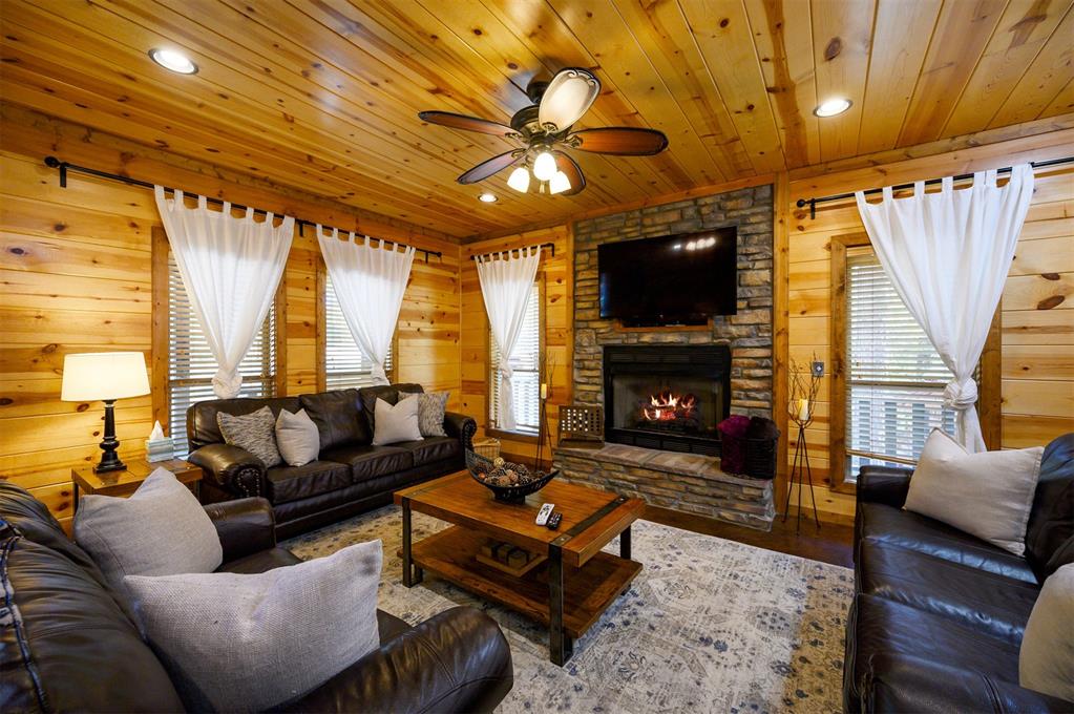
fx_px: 417
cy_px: 357
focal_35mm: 14
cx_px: 537
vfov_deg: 81.1
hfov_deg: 104.3
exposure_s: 1/40
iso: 500
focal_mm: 14
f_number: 5.6
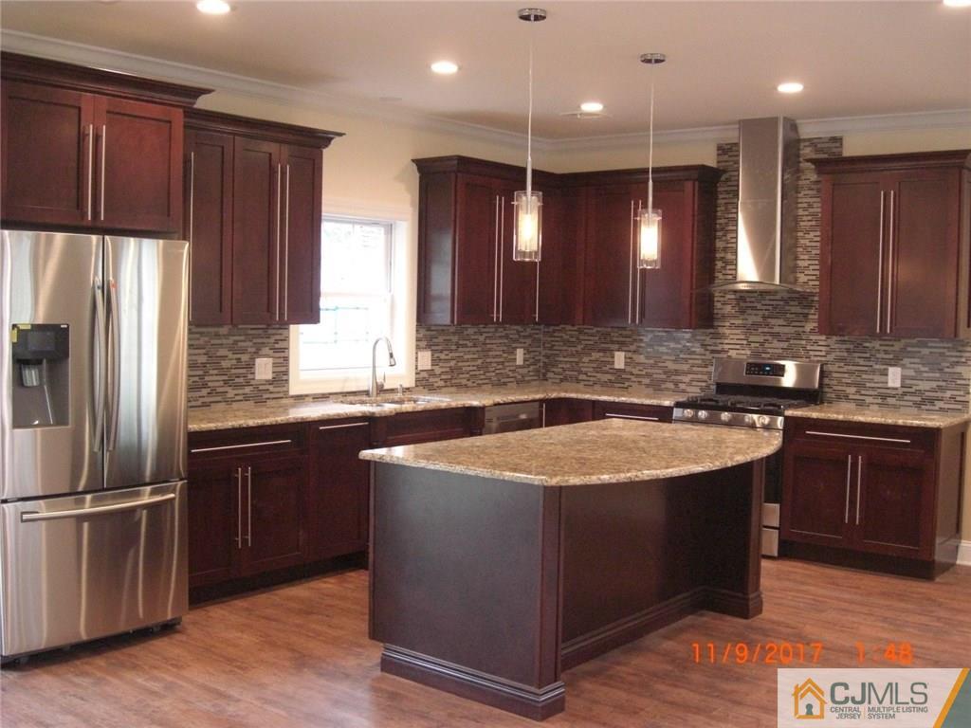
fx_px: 1066
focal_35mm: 38
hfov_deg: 49.0
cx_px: 486
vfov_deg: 37.7
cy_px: 364
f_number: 2.8
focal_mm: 7.9
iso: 800
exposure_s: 1/80
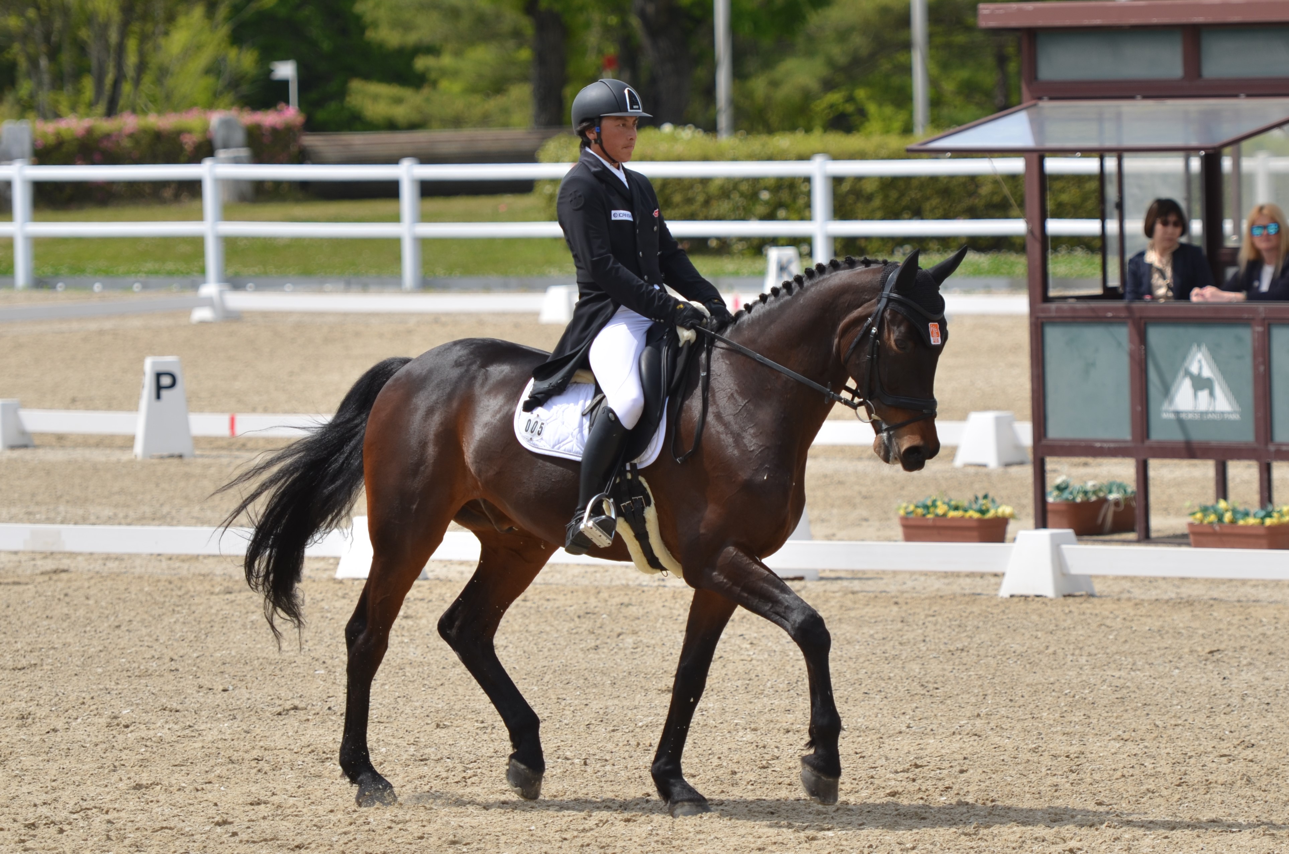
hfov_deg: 9.5
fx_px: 7772
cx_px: 644
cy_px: 427
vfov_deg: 6.3
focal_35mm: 218
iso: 100
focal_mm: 145
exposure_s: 1/2000
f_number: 3.2
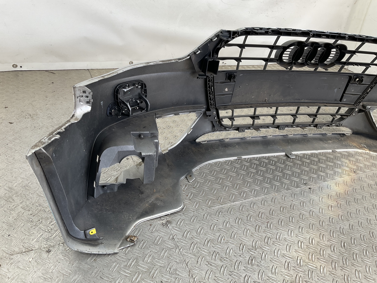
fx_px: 316
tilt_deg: -31.8
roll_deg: -11.0
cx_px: 188
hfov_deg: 61.7
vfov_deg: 48.2
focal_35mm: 29
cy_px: 142
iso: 16
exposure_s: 1/104
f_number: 1.8
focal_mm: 3
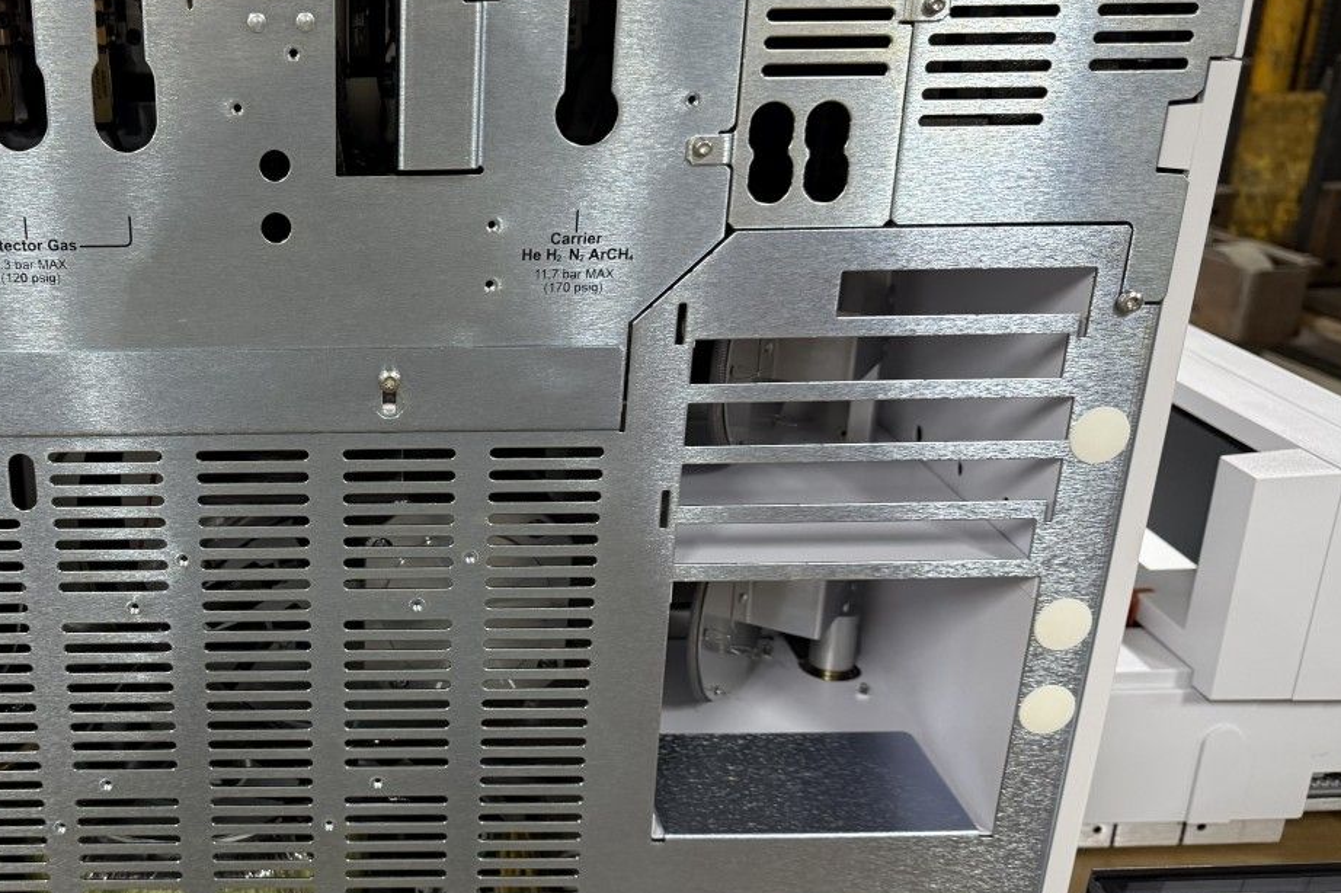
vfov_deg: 34.1
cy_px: 513
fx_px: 1452
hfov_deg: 47.4
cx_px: 308
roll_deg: +0.6
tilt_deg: -21.5
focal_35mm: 39
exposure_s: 1/50
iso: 200
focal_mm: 6.76
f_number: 1.78
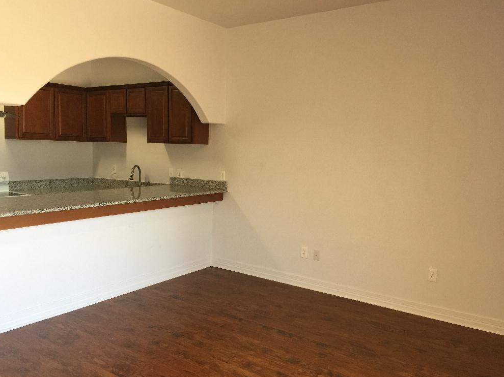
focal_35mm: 30
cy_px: 193
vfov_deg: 46.8
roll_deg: -2.1
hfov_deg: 60.0
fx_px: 437
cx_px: 249
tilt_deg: -4.7
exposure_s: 1/30
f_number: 2.2
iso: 40
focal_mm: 4.15
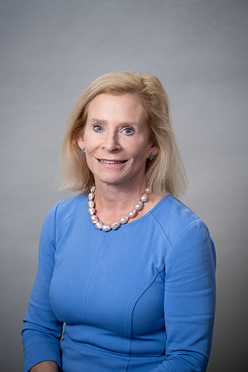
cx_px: 124
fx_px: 878
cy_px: 186
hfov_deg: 16.1
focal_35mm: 85
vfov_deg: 23.9
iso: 250
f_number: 7.1
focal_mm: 85
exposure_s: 1/100
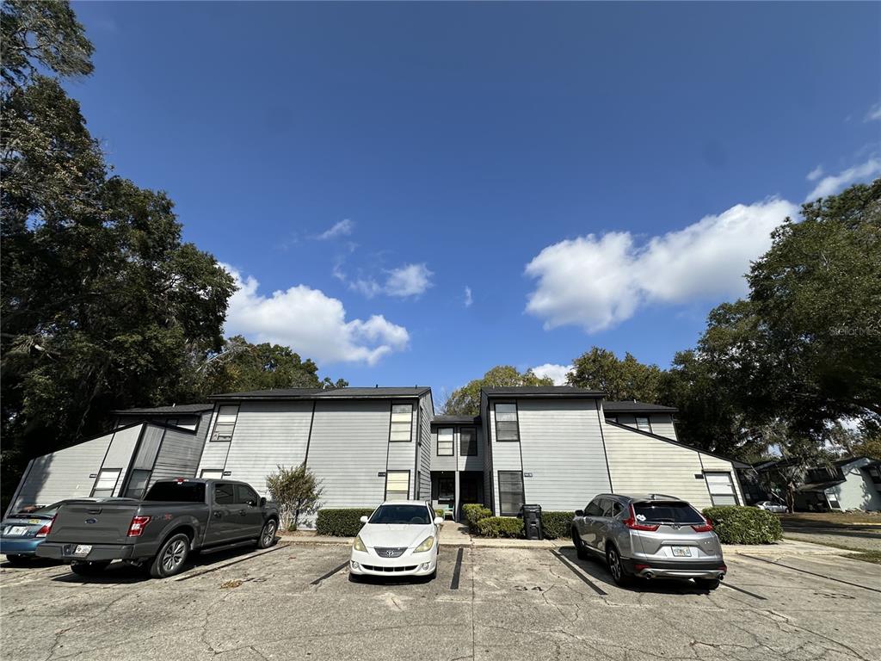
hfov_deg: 102.1
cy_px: 330
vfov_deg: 85.7
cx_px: 440
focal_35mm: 14
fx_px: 356
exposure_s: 1/2882
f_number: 2.2
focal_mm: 2.22
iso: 40
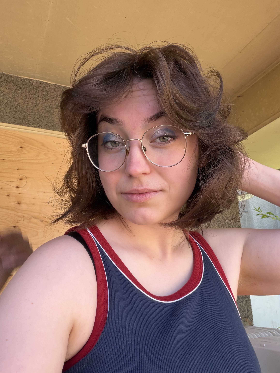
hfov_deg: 46.8
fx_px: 324
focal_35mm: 30
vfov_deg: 60.0
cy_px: 186
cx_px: 140
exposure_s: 1/121
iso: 32
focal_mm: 2.71
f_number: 1.9
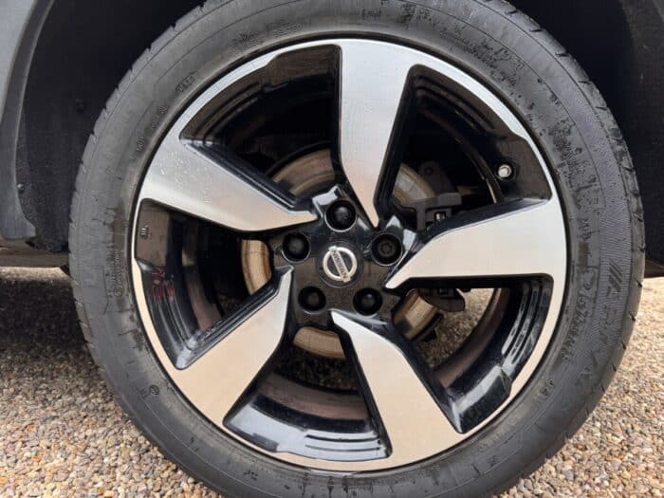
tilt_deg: -7.8
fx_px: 460
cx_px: 332
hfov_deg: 71.6
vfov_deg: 56.8
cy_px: 249
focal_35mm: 24
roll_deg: -2.4
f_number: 1.78
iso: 200
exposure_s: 1/107
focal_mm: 6.76
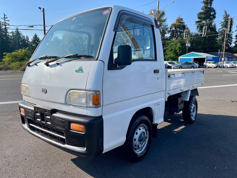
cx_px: 118
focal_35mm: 25
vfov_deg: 54.9
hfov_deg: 69.4
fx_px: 171
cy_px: 89
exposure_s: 1/2123
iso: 32
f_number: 1.6
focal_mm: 5.1
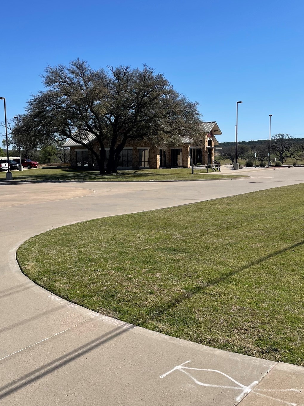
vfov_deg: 47.9
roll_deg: +0.5
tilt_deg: -5.5
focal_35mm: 39
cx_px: 158
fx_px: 457
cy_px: 207
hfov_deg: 36.8
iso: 32
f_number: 1.6
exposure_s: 1/4831
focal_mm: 4.2
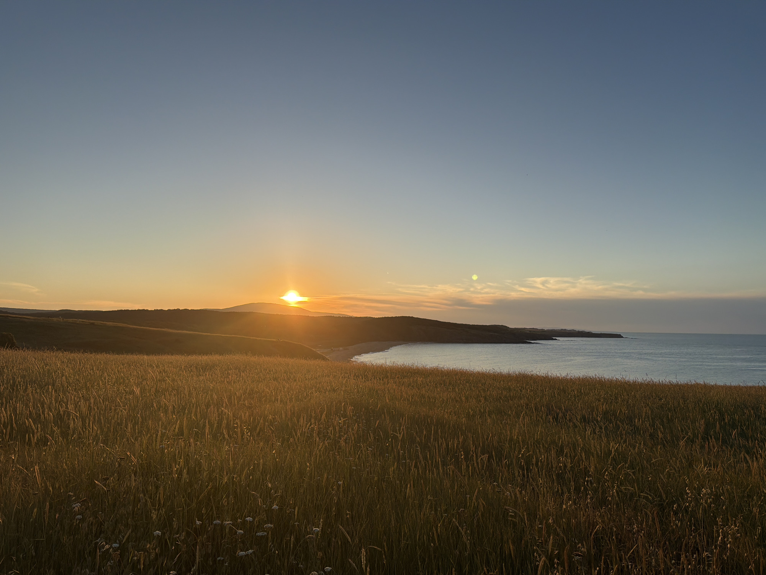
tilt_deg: +4.0
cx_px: 383
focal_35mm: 24
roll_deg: -0.4
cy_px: 288
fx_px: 531
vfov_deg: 56.8
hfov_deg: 71.6
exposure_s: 1/4405
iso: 80
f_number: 1.78
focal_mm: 6.76
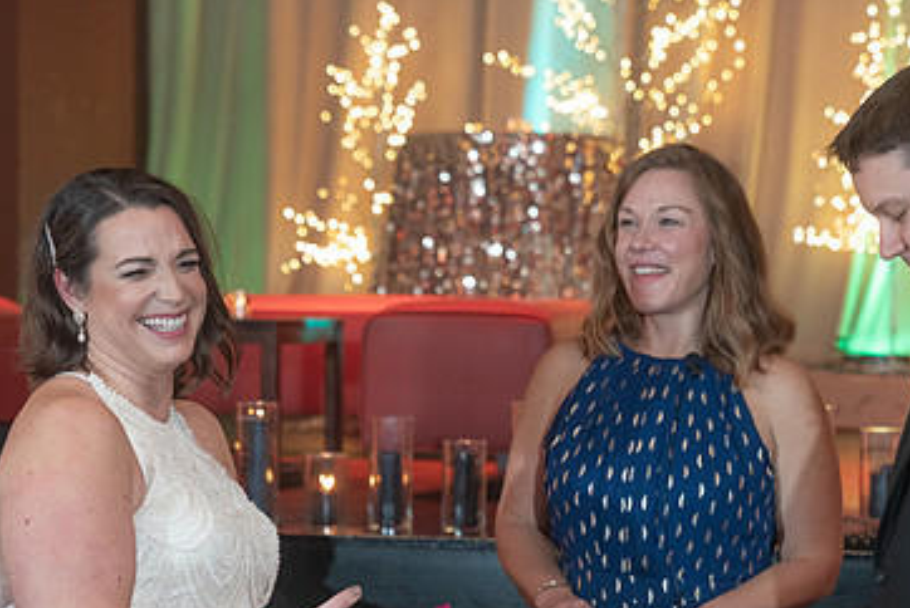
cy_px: 418
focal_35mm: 119
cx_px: 562
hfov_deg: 17.2
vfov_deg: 11.5
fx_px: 3010
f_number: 4
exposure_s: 1/100
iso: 2500
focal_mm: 70
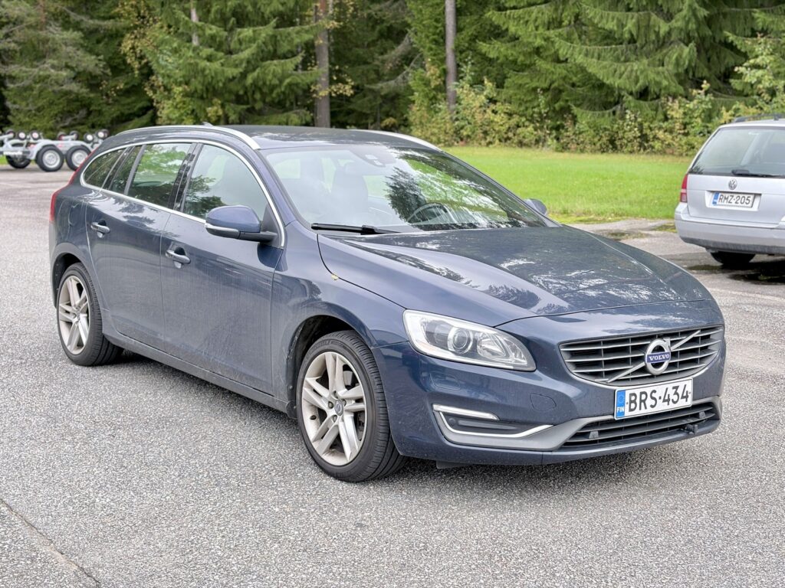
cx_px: 392
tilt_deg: -11.0
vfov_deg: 28.0
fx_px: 1179
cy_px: 294
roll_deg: +1.2
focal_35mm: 52
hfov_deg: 36.8
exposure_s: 1/382
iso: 40
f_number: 1.6
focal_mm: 5.96
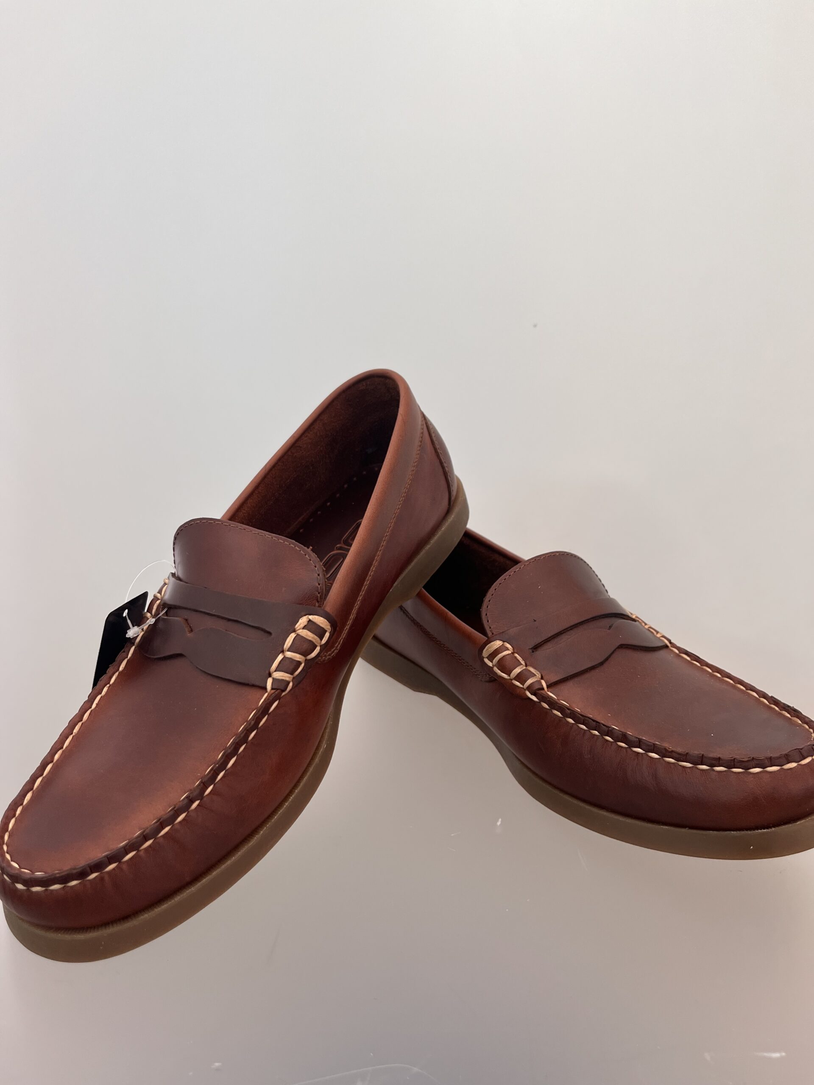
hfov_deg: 53.1
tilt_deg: -18.2
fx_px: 815
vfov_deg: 67.3
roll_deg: -2.1
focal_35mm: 26
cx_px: 407
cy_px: 542
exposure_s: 1/121
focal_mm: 5.1
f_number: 1.6
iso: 80
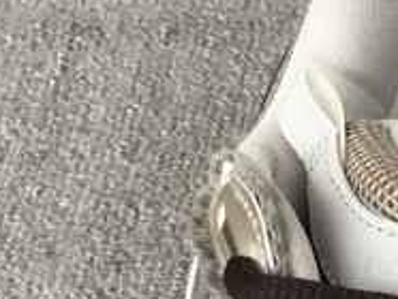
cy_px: 277
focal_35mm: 150
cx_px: 899
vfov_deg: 9.9
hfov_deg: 11.3
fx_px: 1727
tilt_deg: -49.6
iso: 32
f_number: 2.4
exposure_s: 1/33
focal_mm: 3.3
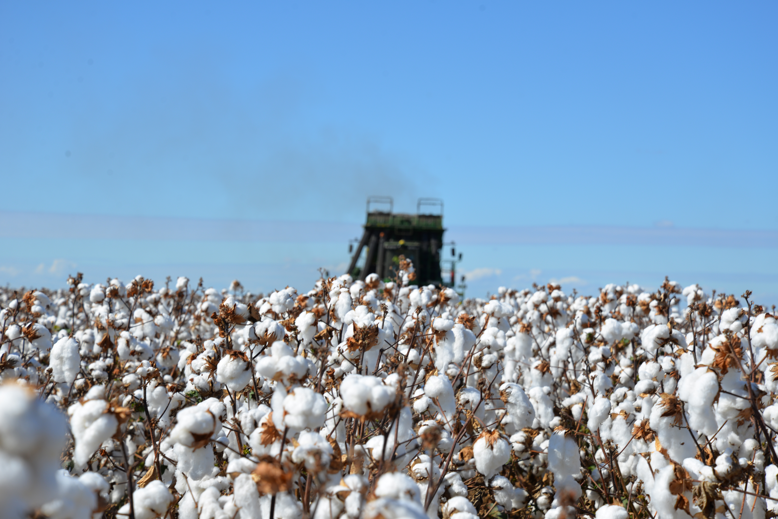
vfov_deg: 16.1
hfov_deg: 23.9
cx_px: 389
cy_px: 260
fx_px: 1838
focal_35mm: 85
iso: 100
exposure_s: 1/320
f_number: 9
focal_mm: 85
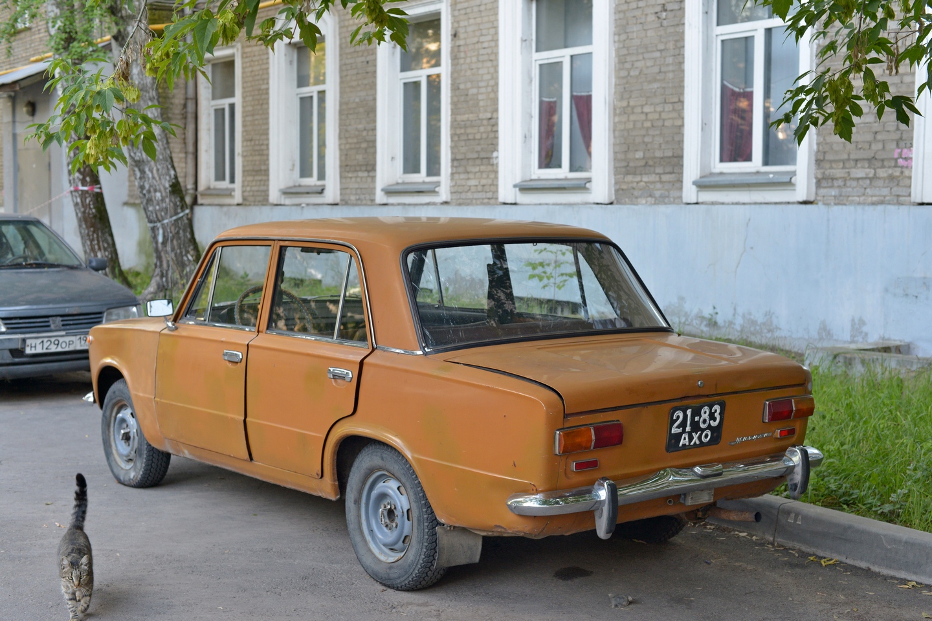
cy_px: 310
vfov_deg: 27.0
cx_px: 466
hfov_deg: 39.6
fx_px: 1294
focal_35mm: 50
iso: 800
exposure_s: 1/125
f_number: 5
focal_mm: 50
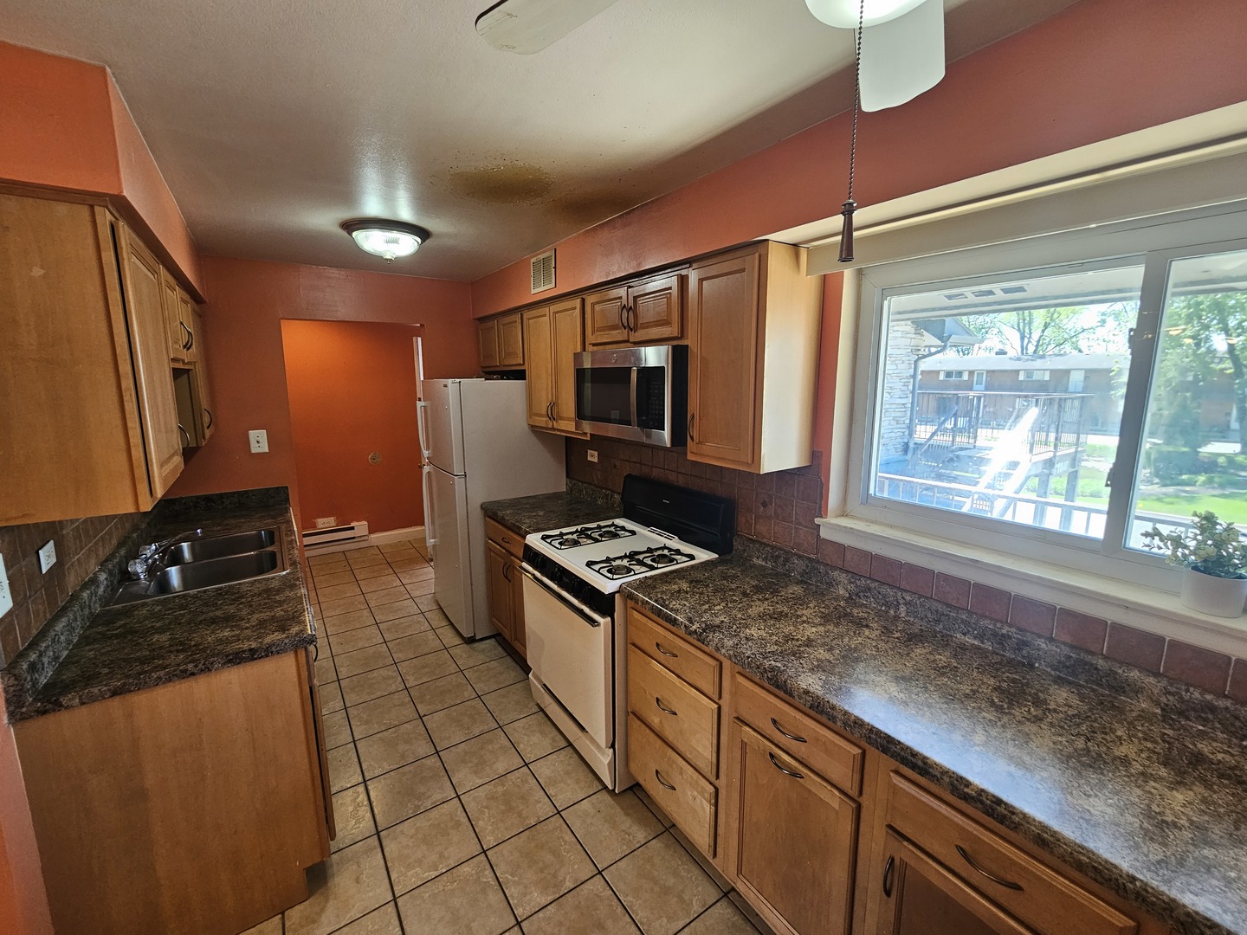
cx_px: 624
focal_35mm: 13
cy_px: 468
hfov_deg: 106.2
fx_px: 468
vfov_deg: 89.9
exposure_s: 1/60
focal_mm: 2.2
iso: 160
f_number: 2.2
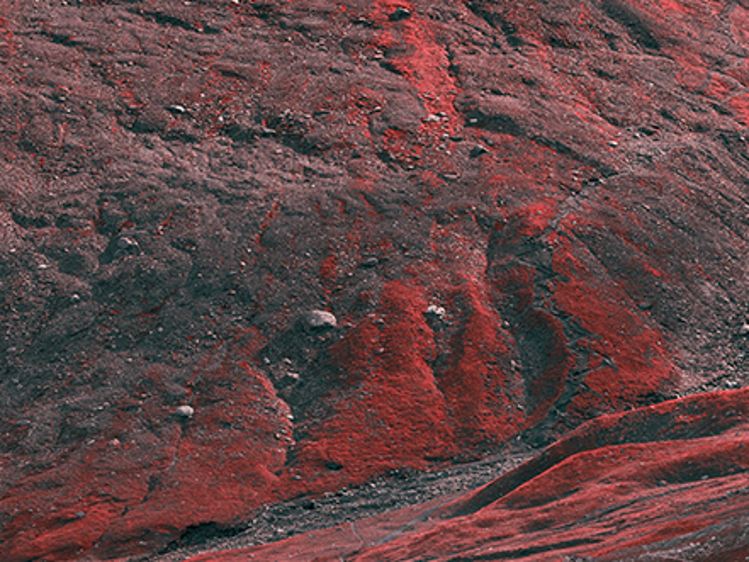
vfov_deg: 6.1
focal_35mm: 245
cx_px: 328
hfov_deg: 8.1
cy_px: 255
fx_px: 5303
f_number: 10
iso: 100
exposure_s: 1/8
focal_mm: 113.3
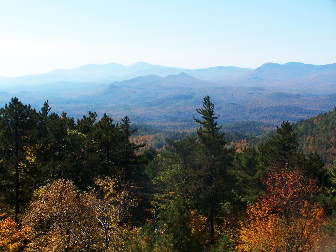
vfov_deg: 24.8
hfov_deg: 32.7
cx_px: 168
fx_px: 573
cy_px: 126
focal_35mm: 59
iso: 80
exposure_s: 1/800
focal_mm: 9.8
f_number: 4.5
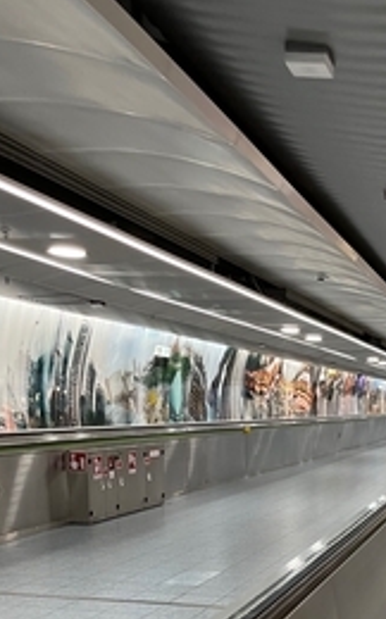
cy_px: 576
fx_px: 894
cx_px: 368
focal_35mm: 53
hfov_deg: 23.5
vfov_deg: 35.6
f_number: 1.6
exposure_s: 1/59
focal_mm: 5.1
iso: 125
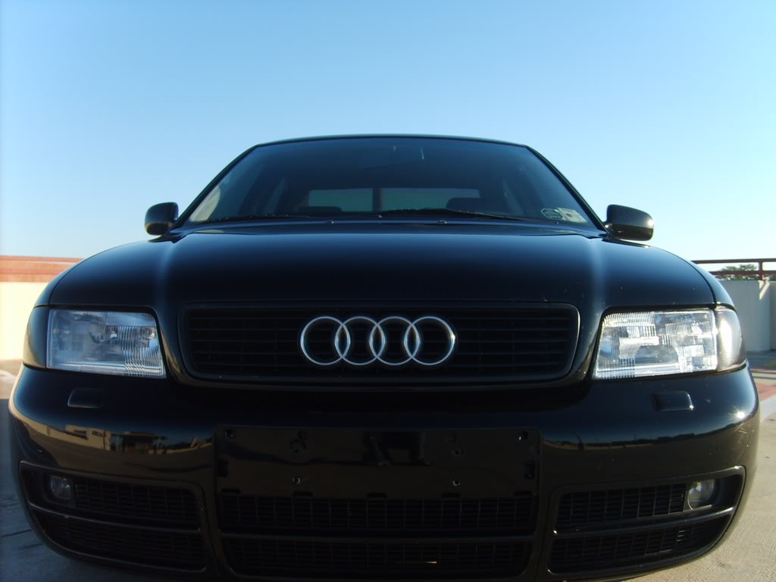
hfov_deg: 52.6
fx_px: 785
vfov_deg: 40.7
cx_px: 388
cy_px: 291
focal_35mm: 35
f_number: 2.8
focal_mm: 5.8
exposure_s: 1/500
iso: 50
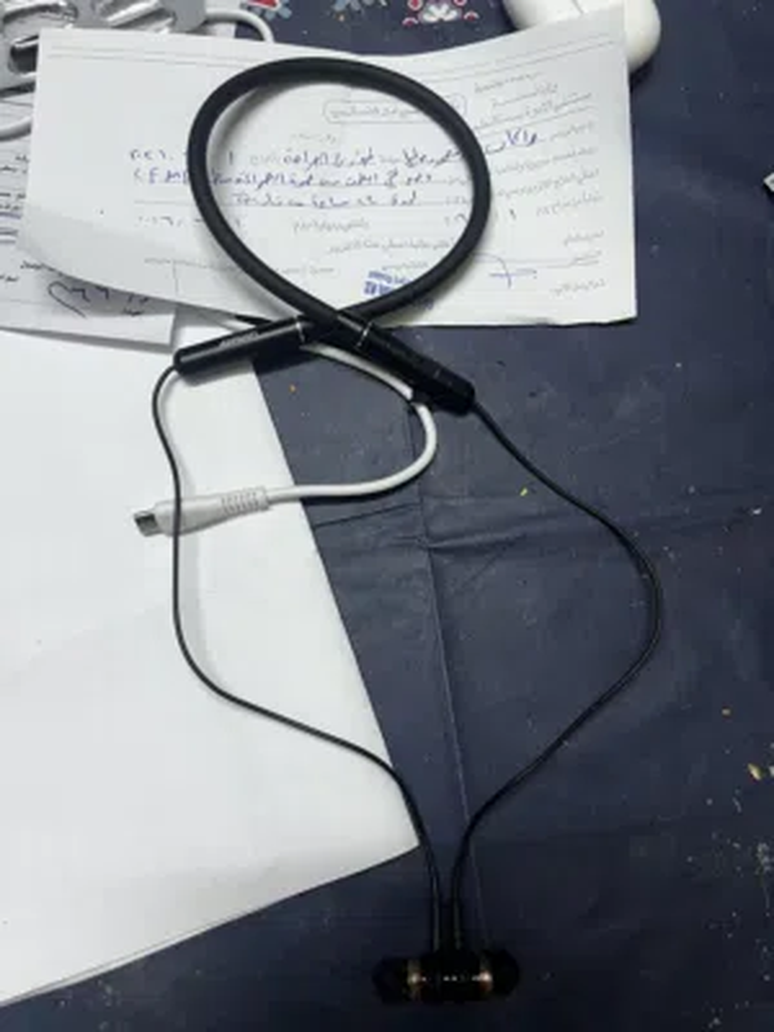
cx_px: 387
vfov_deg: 67.3
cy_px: 516
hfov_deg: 53.1
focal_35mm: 26
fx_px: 775
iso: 200
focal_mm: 5.1
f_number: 1.6
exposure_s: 1/50
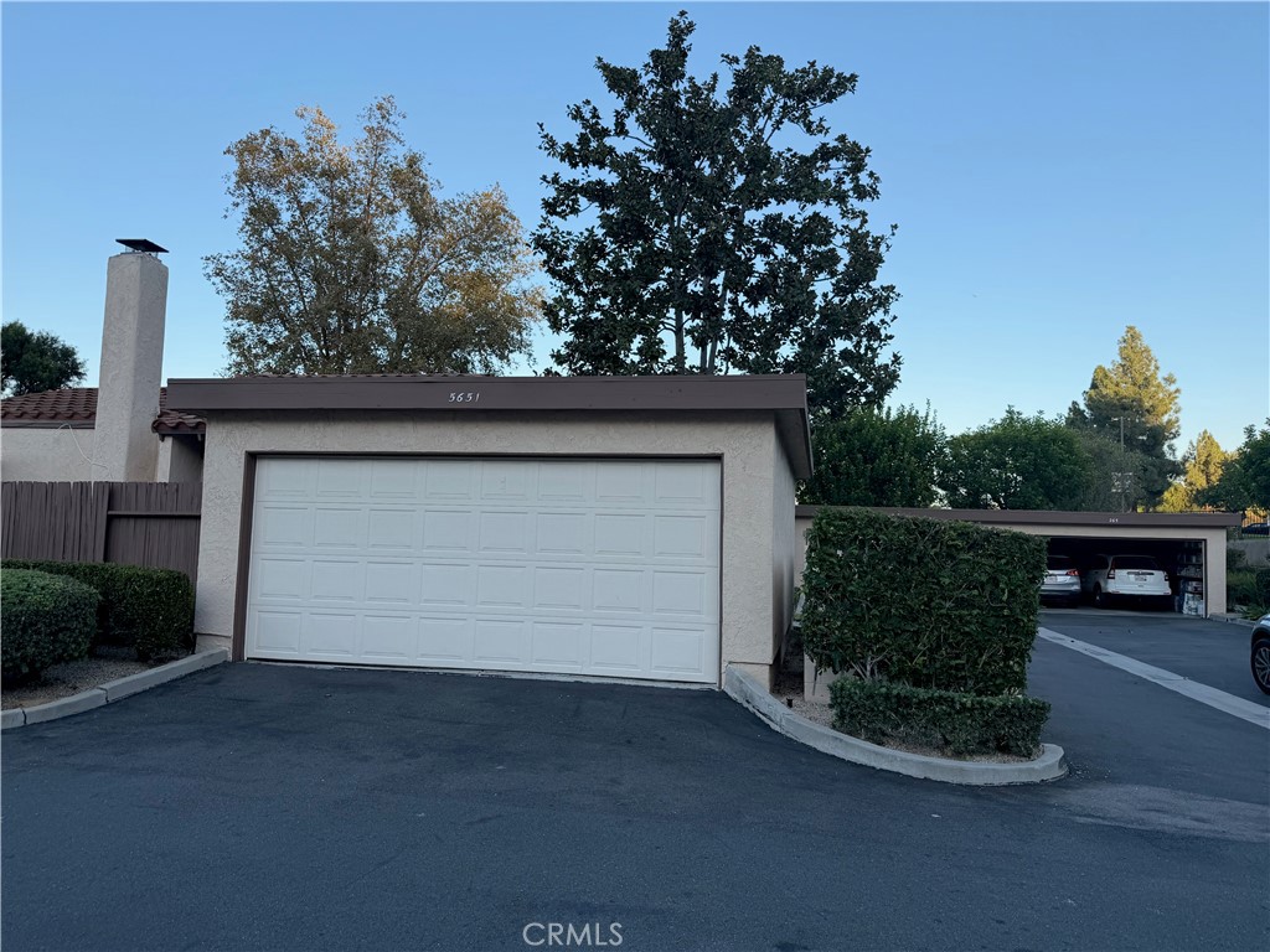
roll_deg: -2.2
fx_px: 881
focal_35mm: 24
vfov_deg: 56.8
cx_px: 635
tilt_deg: +4.1
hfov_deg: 71.6
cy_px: 476
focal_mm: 6.76
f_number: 1.78
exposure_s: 1/1005
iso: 80
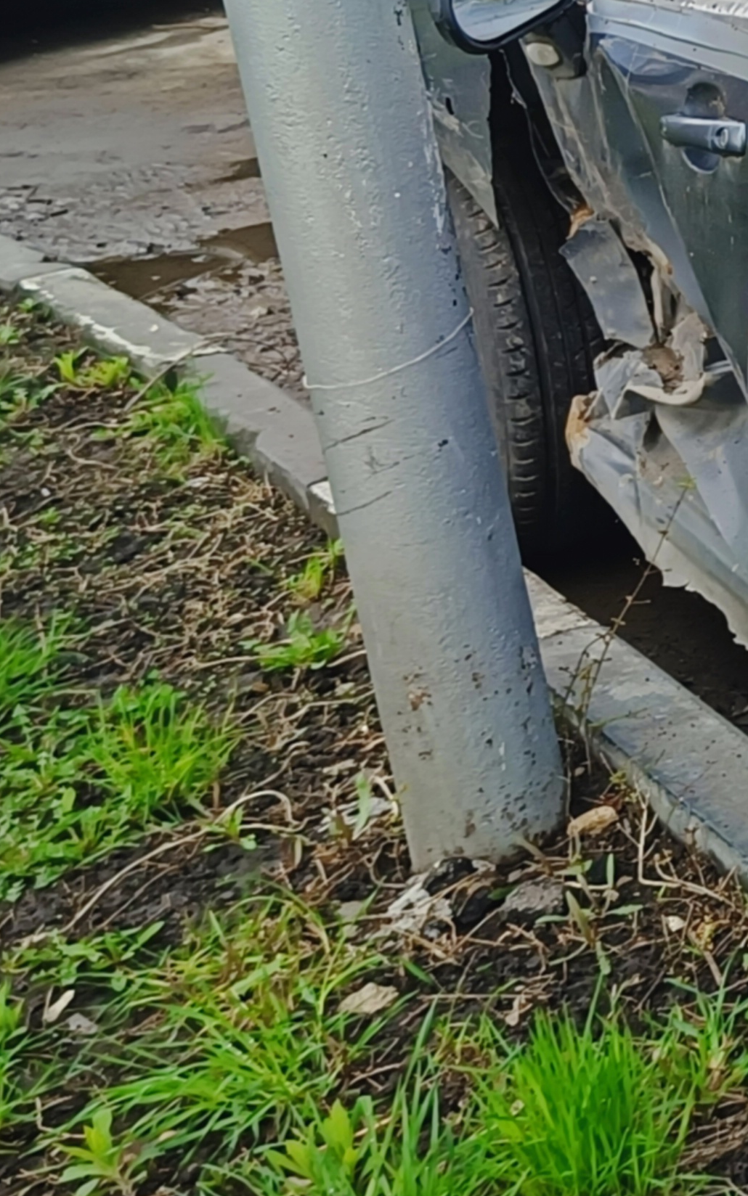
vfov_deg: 22.0
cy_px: 101
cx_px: 1254
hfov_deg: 13.1
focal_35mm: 92
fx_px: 3001
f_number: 1.69
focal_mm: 6.06
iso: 50
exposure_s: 1/264
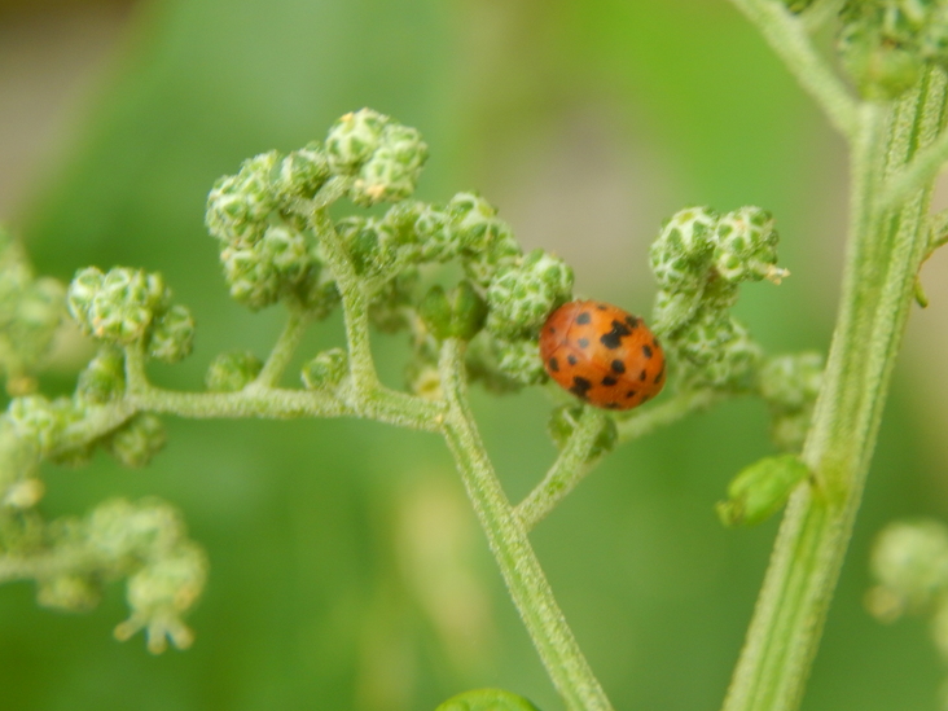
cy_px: 351
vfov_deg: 7.0
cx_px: 516
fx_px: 5806
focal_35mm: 212
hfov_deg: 9.3
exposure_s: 1/30
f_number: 5.3
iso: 125
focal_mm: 32.8
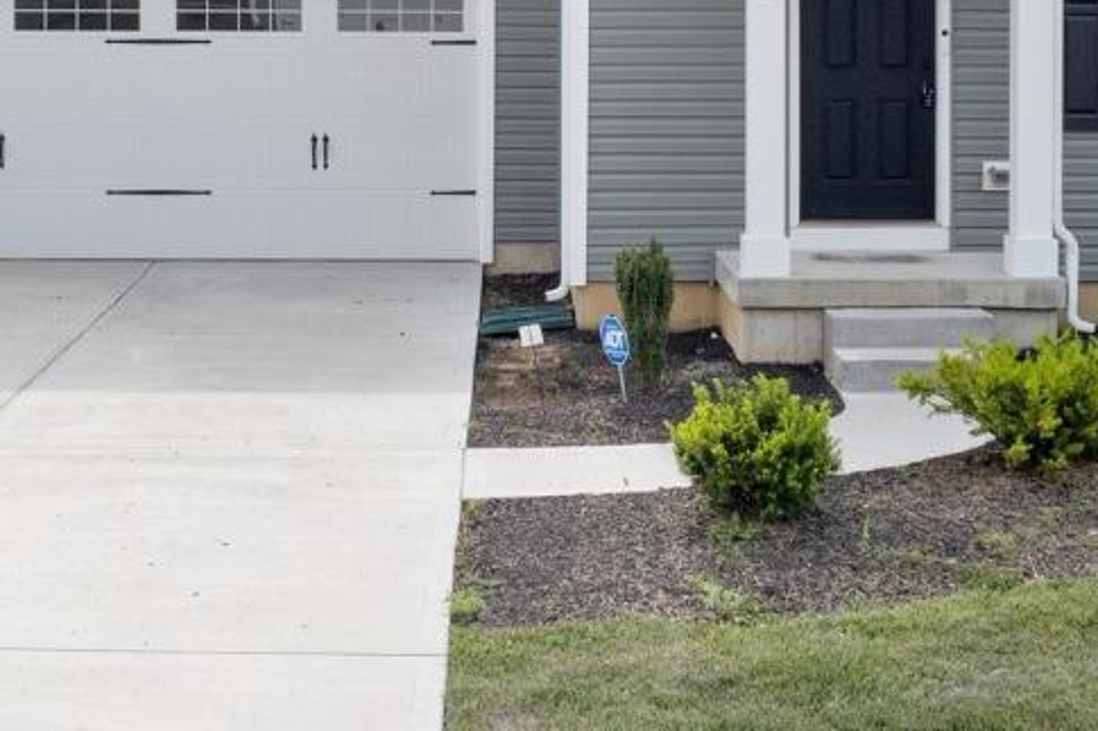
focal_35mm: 68
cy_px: 15
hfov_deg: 29.7
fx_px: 2073
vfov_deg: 19.5
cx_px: 539
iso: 100
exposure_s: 1/2000
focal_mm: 8.38
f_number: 2.8
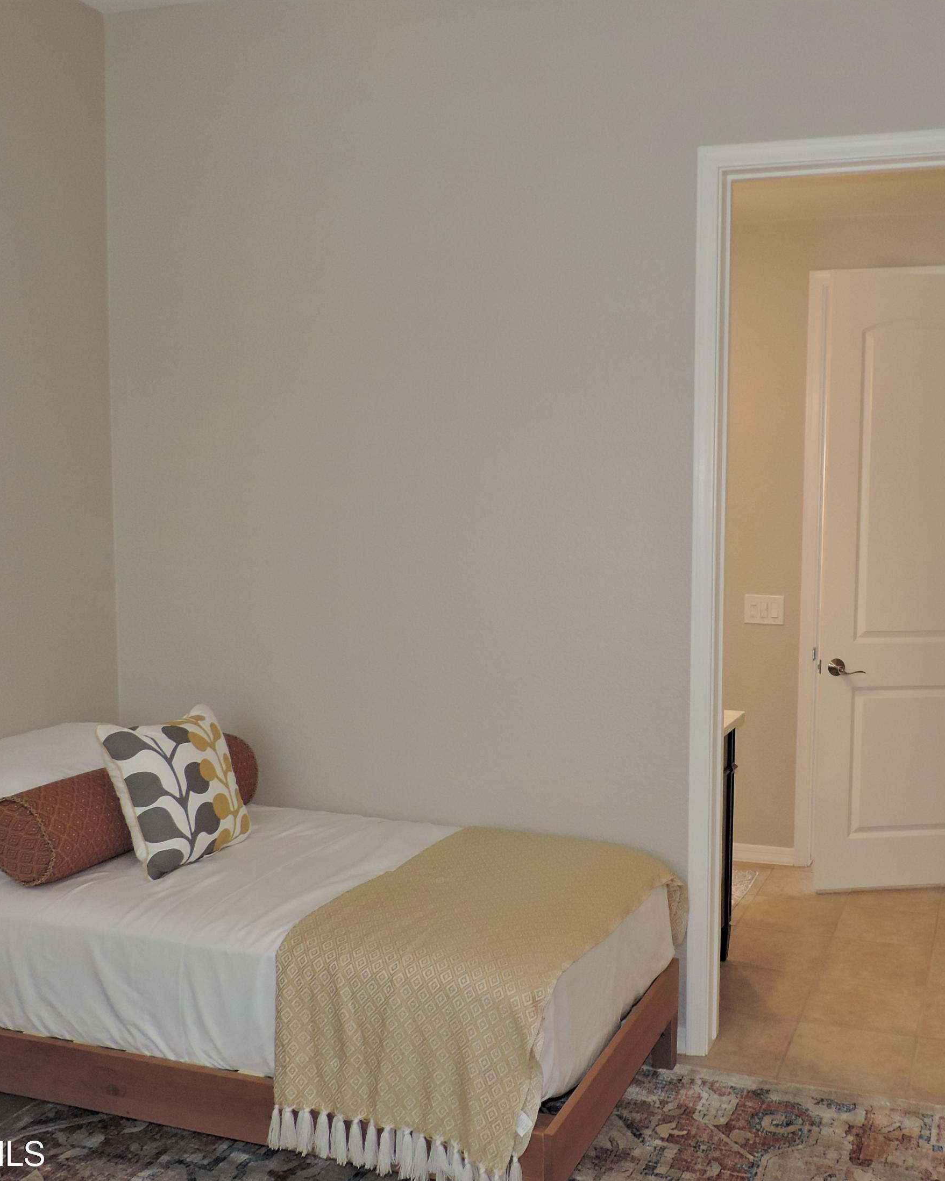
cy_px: 602
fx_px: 1119
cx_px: 650
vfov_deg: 55.7
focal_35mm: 32
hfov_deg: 44.9
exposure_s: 1/40
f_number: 3
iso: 200
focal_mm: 4.3
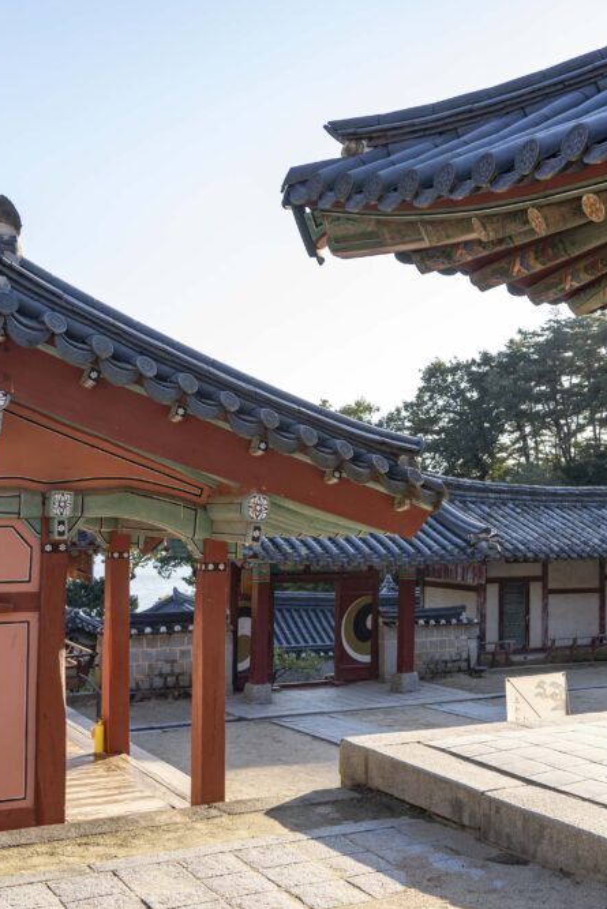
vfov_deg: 45.4
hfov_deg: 31.1
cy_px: 463
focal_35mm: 43
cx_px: 378
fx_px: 1087
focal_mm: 28
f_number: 5.6
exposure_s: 1/125
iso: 100
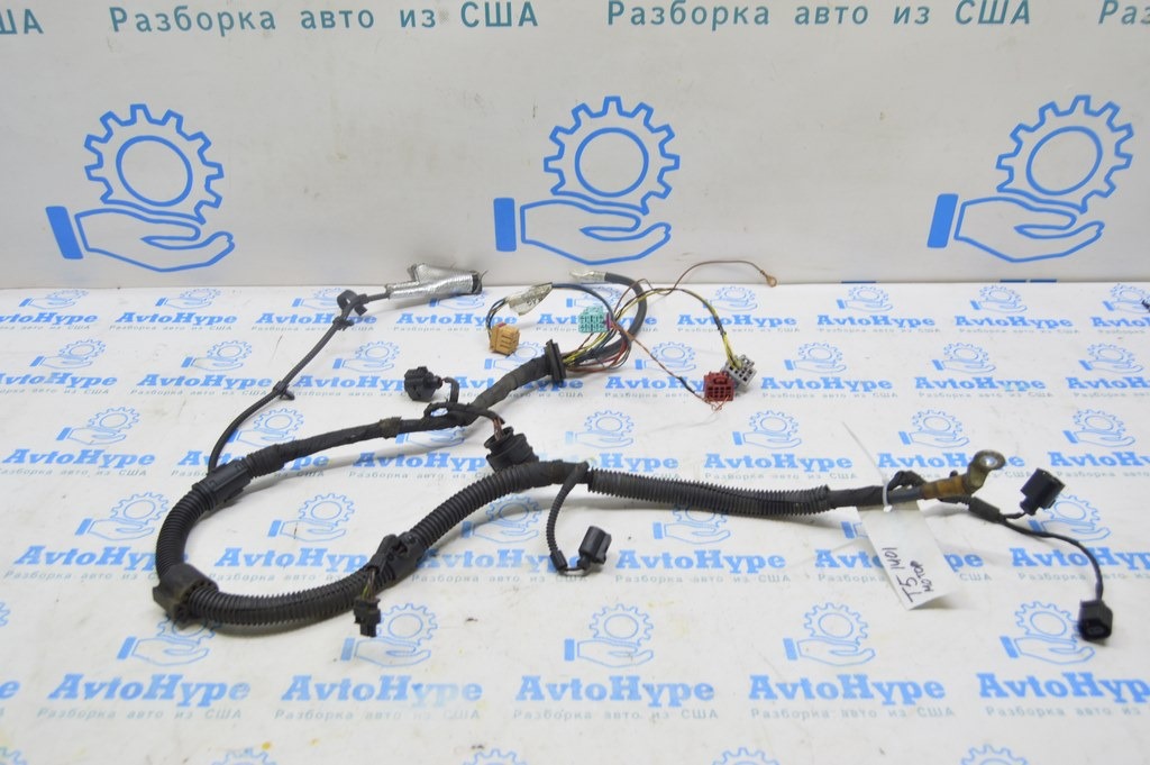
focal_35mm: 30
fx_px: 958
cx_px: 575
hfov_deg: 62.0
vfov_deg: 43.5
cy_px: 382
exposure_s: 1/20
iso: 400
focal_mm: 20
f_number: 5.6
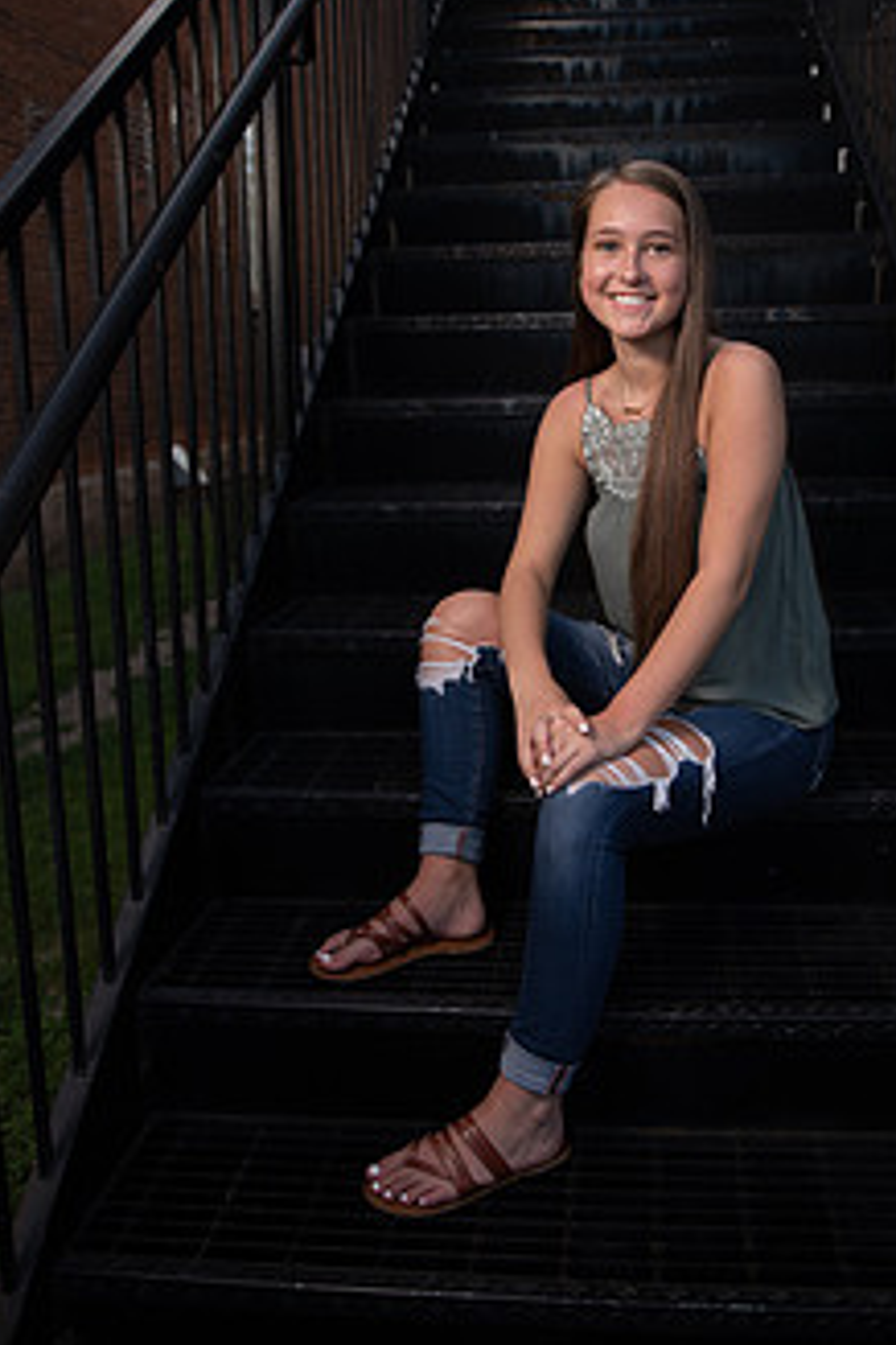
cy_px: 572
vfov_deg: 57.0
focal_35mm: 33
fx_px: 1232
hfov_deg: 39.8
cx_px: 530
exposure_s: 1/640
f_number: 2.8
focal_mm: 24
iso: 100
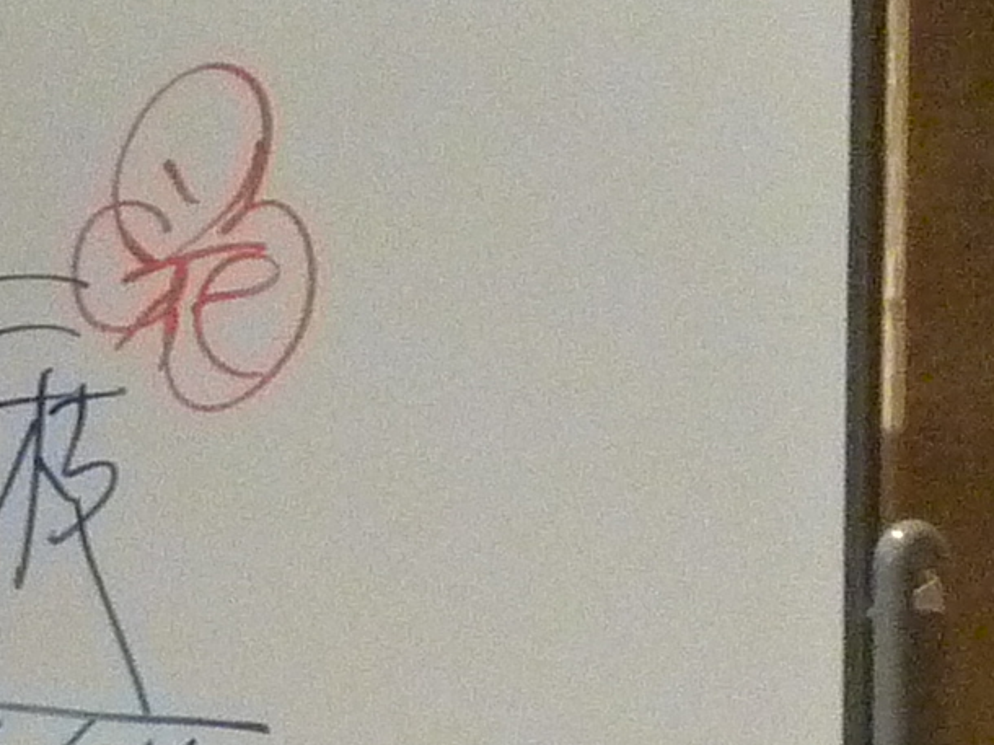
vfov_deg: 1.6
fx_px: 27383
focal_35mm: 954
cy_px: 443
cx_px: 52
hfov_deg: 2.1
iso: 800
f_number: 4.5
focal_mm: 25.9
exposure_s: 1/80
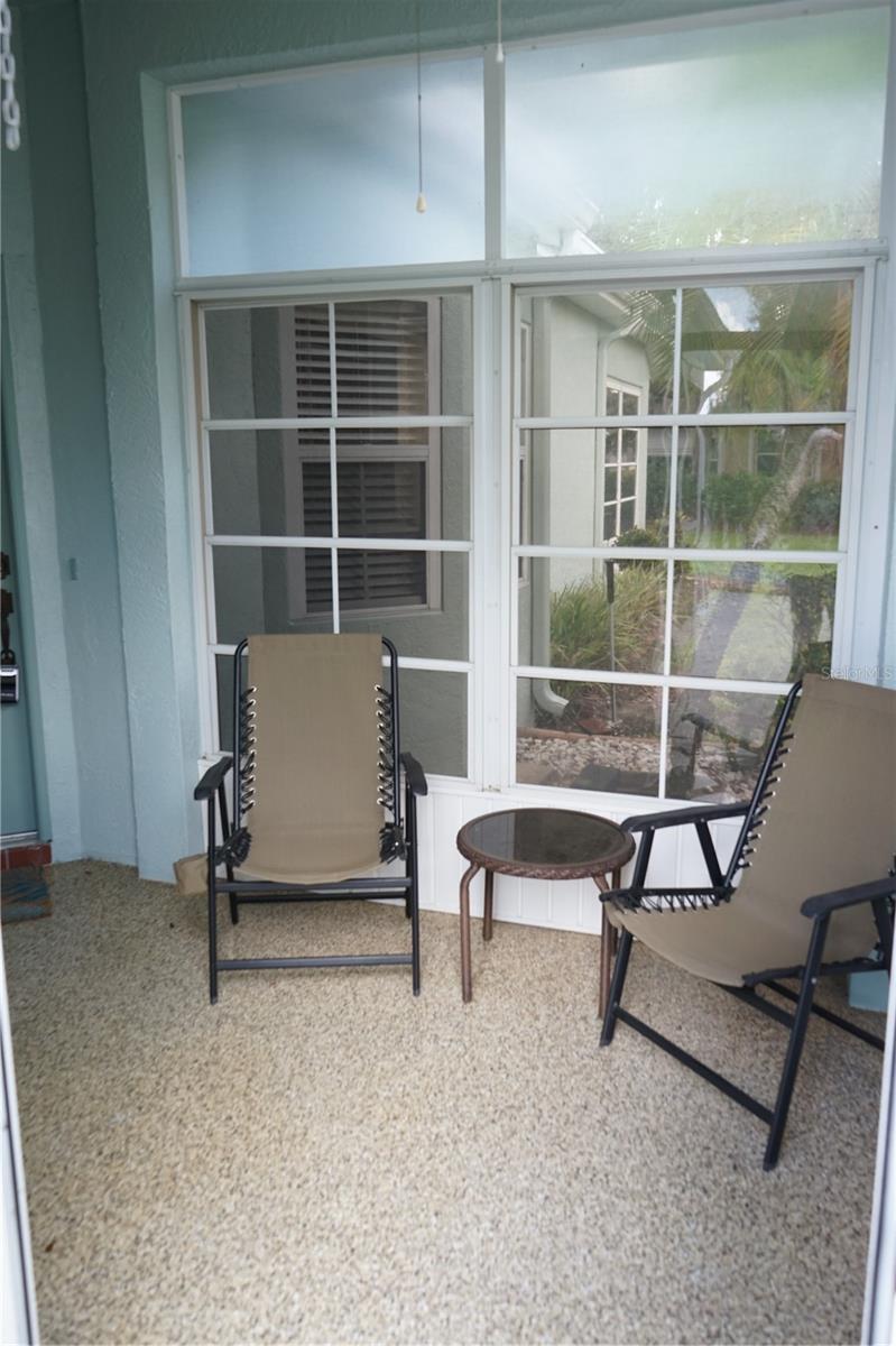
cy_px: 673
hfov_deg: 46.4
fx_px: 1046
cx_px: 448
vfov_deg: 65.5
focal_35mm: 28
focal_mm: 28
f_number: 6.3
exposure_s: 1/60
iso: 640
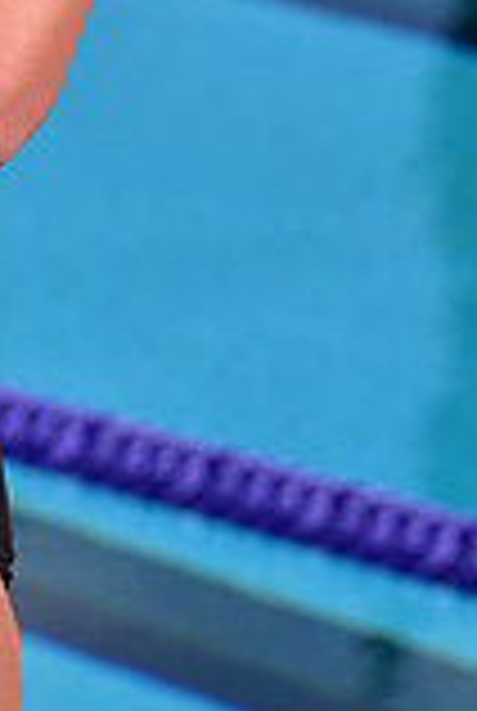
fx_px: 13059
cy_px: -450
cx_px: -367
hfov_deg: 2.1
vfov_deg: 3.1
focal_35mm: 660
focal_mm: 180
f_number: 9
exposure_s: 1/250
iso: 80
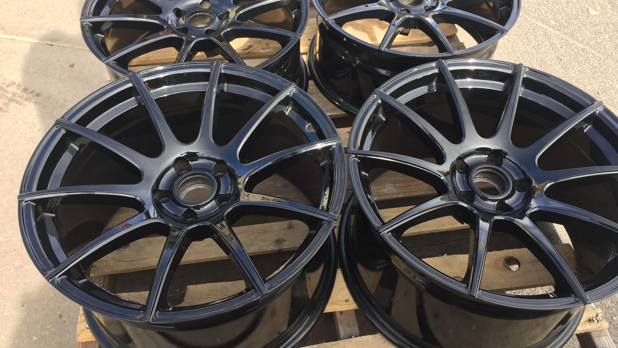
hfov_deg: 61.0
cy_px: 152
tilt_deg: -49.7
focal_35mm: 32
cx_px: 313
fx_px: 524
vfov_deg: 36.6
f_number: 2.2
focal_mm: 4.15
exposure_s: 1/250
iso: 32
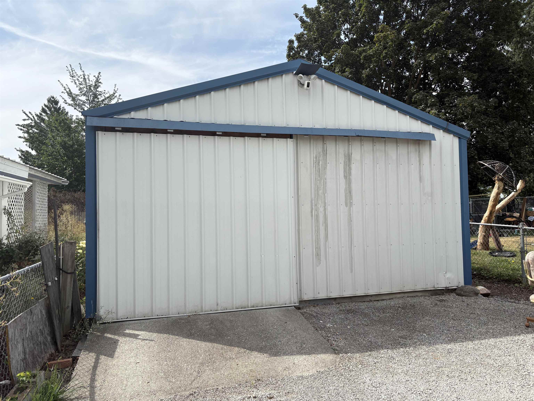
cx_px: 267
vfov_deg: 53.1
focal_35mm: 26
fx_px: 401
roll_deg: -0.6
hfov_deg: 67.3
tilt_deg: +0.0
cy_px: 200
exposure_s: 1/3623
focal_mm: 5.96
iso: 50
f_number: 1.6
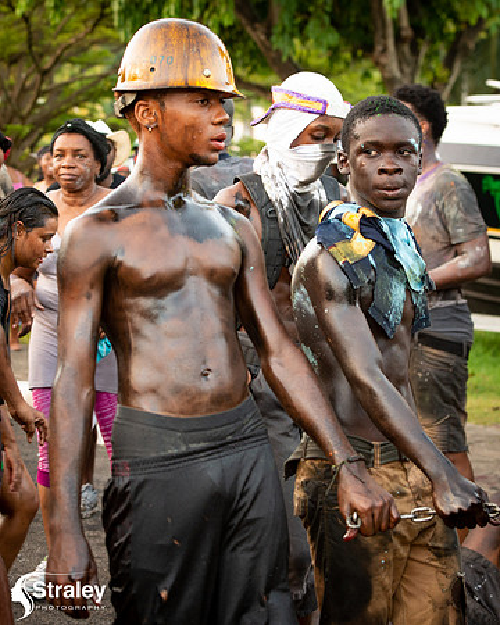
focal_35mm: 106
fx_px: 1968
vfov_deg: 18.0
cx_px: 267
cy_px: 288
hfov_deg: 14.5
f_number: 5
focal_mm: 70
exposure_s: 1/200
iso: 1400
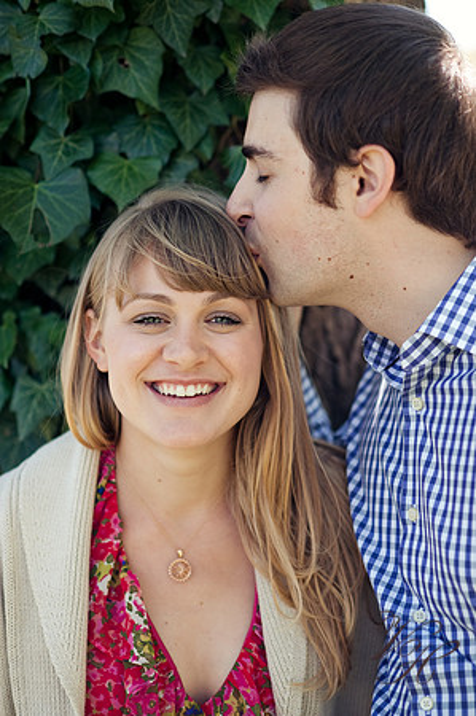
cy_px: 358
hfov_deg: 16.0
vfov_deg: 23.9
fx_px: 1690
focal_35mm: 85
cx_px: 238
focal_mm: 85
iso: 200
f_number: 2.5
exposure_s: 1/800
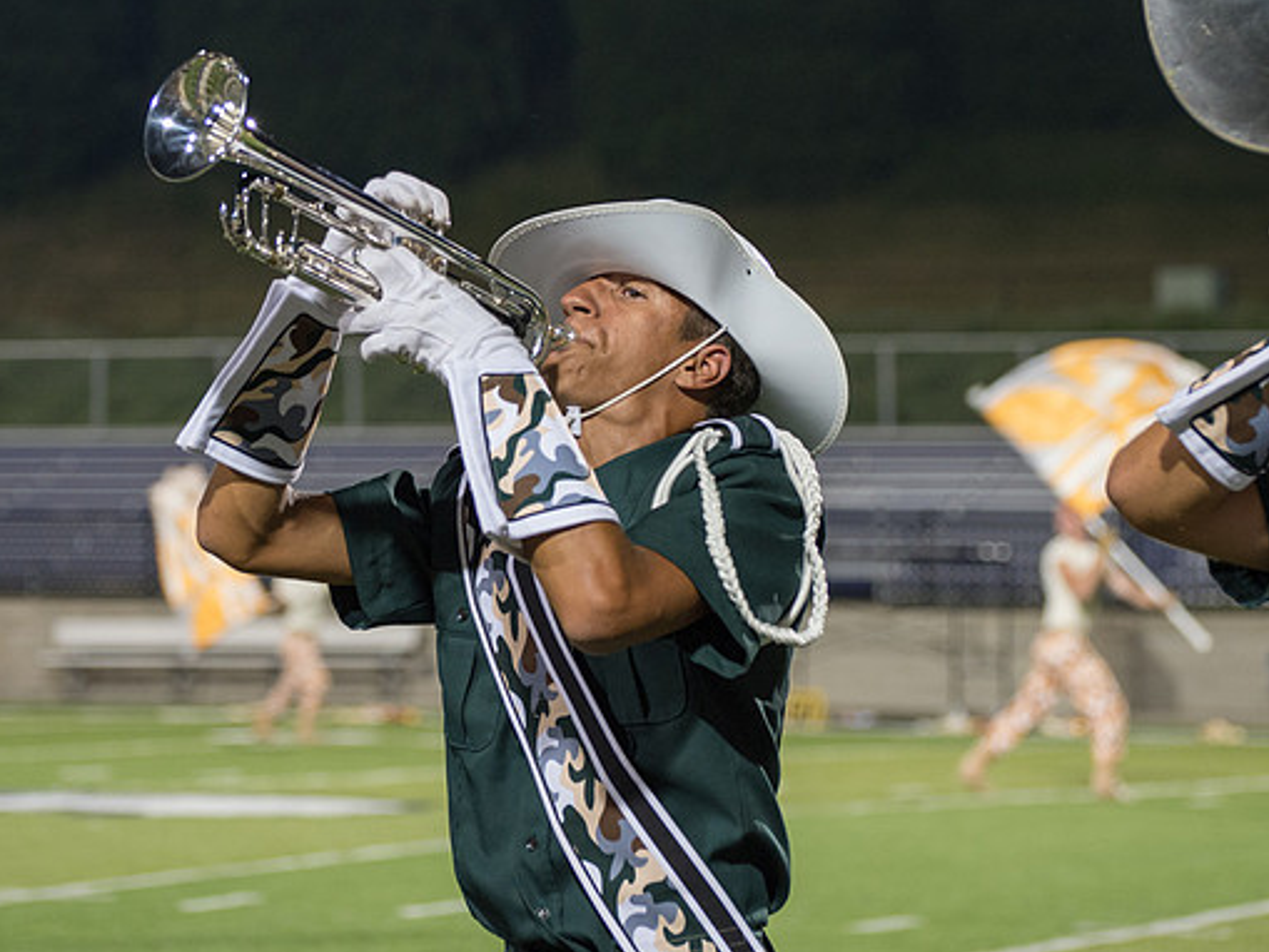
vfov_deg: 9.6
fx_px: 5684
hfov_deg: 12.7
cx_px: 652
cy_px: 359
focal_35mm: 155
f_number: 4.5
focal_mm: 100
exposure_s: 1/160
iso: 1800
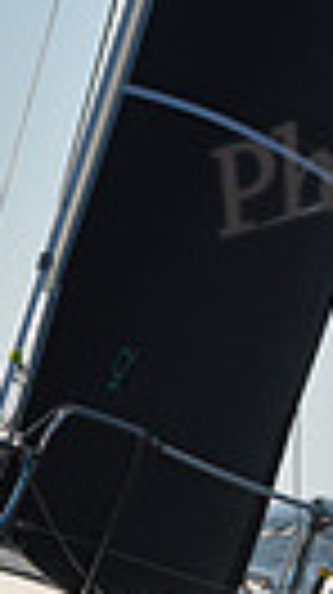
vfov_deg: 4.7
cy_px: 416
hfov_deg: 2.6
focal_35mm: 460
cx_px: -18
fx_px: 7239
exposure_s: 1/1600
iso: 250
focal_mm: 100
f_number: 4.5
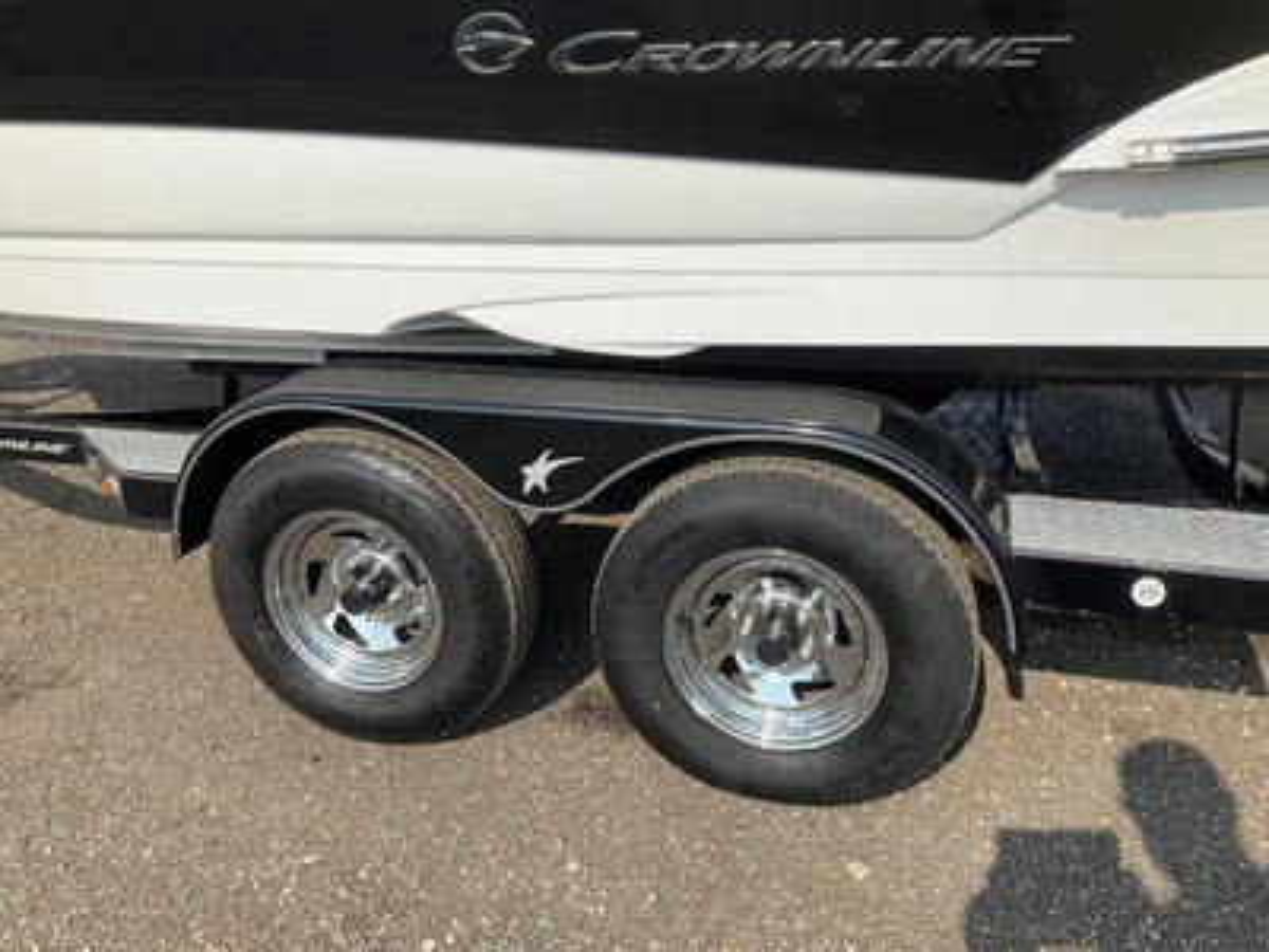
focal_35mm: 29
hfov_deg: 61.7
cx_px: 634
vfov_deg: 48.2
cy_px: 476
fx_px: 1063
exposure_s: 1/2141
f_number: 1.8
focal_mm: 3
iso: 25
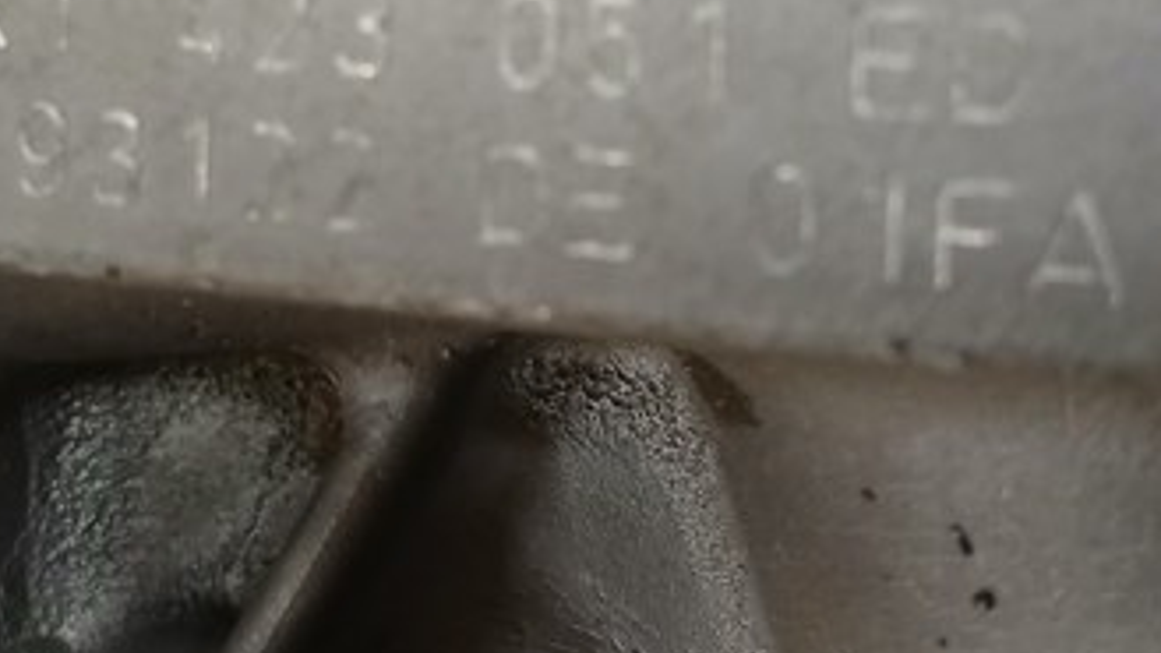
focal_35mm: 55
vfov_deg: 20.8
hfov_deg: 37.7
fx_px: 1693
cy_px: -58
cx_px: 466
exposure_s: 1/20
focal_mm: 3.98
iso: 500
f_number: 1.8
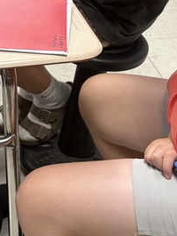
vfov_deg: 19.1
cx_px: -16
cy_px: 4
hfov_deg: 14.5
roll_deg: -2.4
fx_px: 681
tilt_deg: -24.6
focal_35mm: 100
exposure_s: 1/60
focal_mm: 5.96
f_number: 1.6
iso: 200
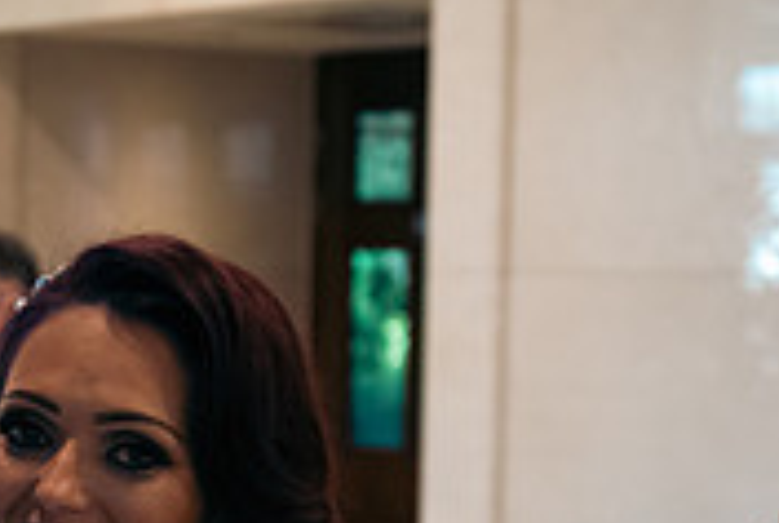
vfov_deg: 9.1
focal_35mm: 148
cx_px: -62
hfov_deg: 13.6
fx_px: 3208
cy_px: 694
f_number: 3.5
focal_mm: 45
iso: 1250
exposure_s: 1/160
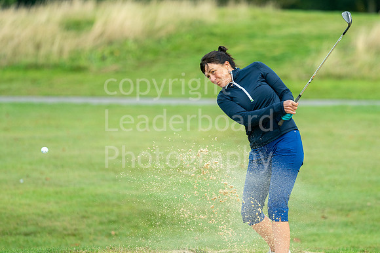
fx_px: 4747
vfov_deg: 3.1
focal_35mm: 450
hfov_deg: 4.6
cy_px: 126
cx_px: 190
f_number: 4
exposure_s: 1/1000
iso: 250
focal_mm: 300
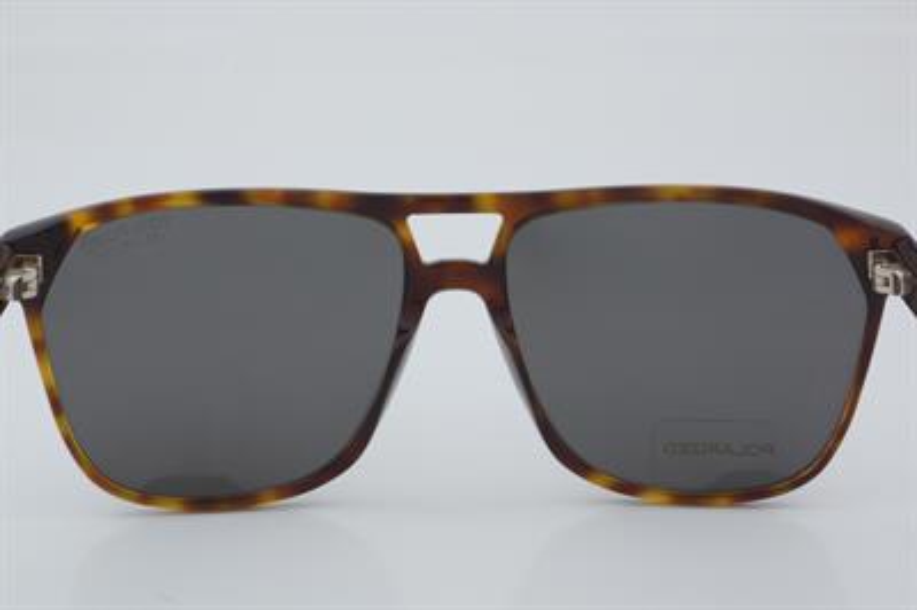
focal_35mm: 68
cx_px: 458
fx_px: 1718
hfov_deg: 29.9
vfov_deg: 20.1
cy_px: 305
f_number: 32
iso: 100
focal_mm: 45
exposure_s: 1/4
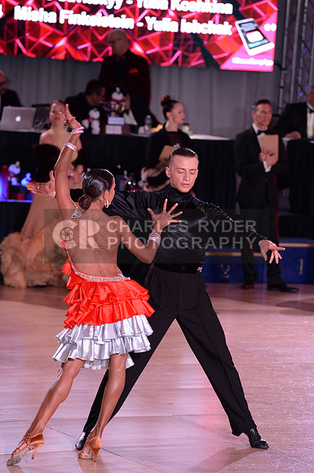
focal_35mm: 200
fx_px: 2624
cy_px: 236
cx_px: 157
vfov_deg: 10.3
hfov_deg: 6.8
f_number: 5
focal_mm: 200
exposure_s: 1/250
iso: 2000
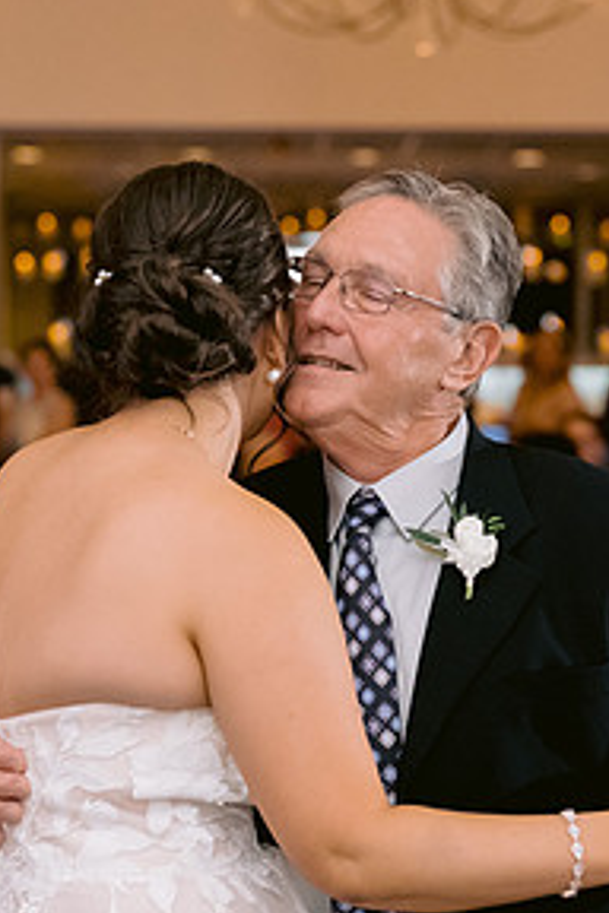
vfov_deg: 17.5
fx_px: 2969
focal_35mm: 117
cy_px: 542
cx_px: 314
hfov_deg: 11.7
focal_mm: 50
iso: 3200
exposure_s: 1/160
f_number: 2.5
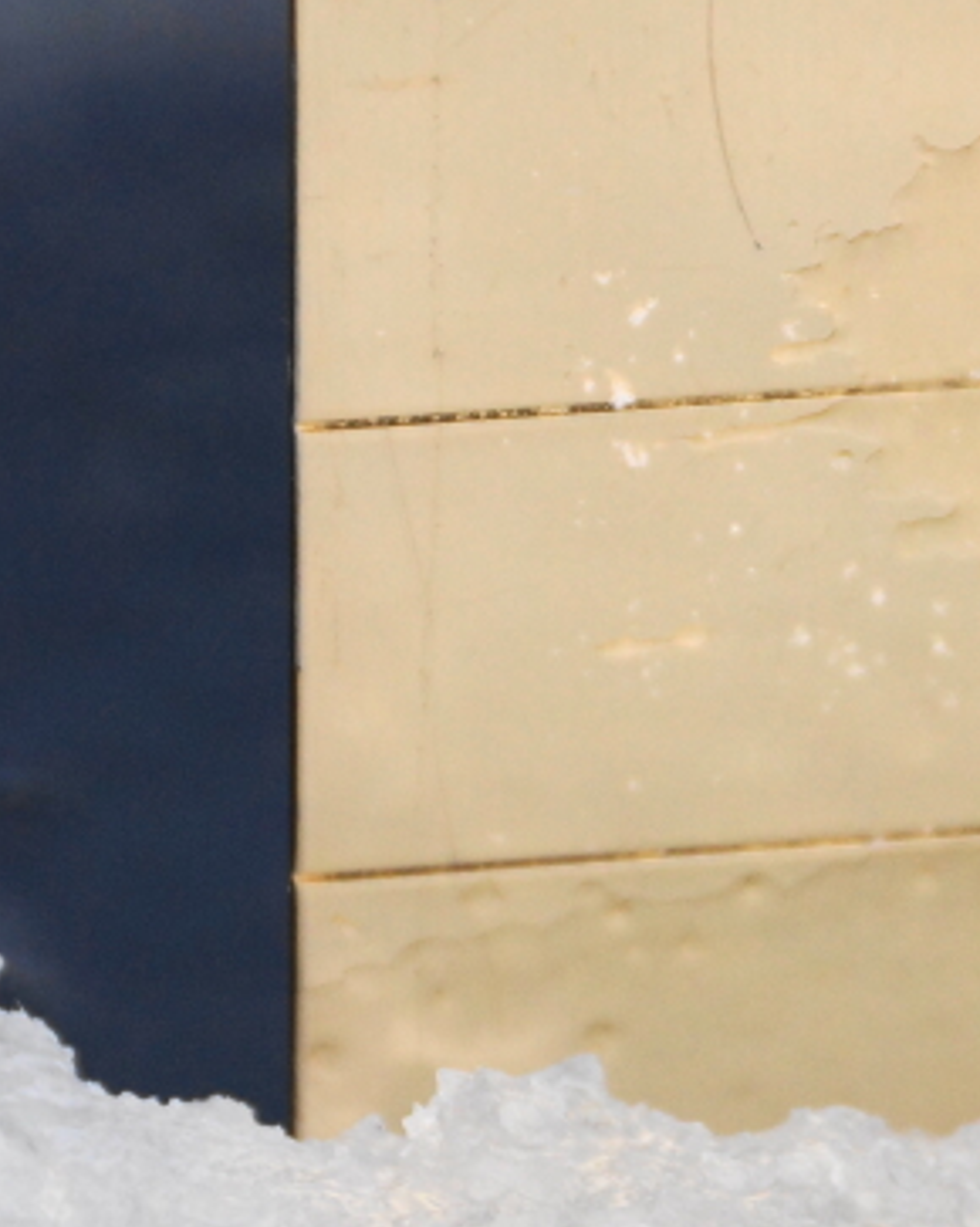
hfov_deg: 1.6
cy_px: 804
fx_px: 35161
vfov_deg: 2.0
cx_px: 933
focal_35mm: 969
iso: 320
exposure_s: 1/400
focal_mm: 250
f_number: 6.3
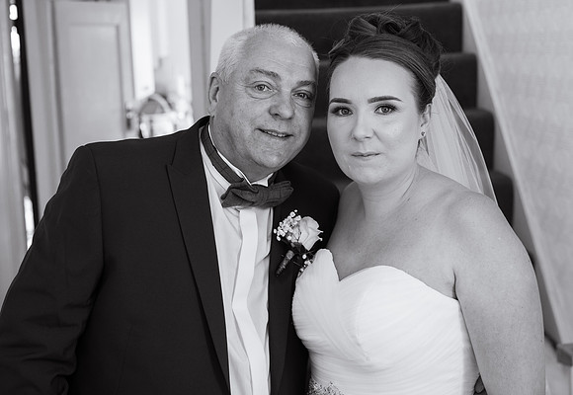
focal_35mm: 52
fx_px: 831
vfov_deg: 26.5
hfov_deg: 38.0
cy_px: 110
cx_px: 315
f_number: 2.8
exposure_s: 1/100
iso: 320
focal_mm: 35
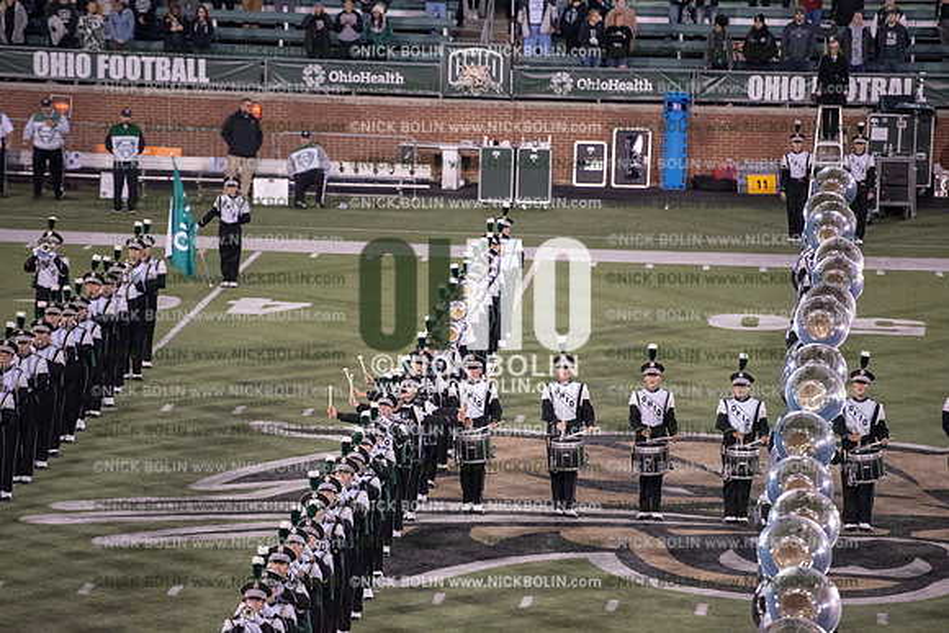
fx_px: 5273
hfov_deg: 10.3
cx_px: 474
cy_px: 316
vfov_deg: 6.9
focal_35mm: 200
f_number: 3.2
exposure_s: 1/1250
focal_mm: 200
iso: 5000
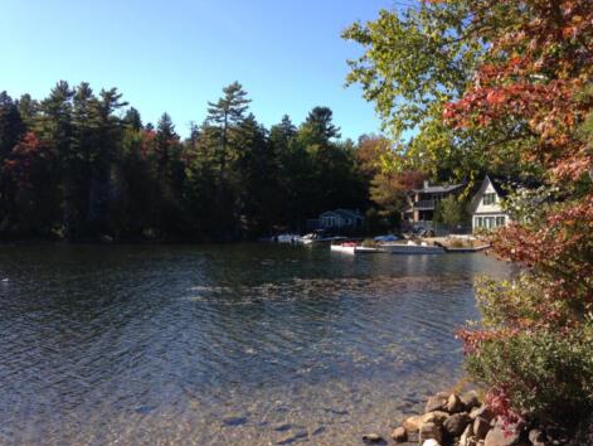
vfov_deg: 40.7
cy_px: 235
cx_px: 305
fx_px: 600
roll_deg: +1.2
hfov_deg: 52.6
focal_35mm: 35
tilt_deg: -1.9
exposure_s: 1/935
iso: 50
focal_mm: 4.12
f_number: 2.4
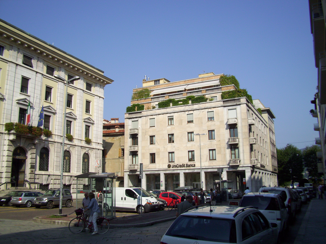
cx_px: 163
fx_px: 301
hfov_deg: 56.8
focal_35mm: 32
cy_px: 122
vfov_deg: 44.2
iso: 80
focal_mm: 5.7
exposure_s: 1/400
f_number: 5.6
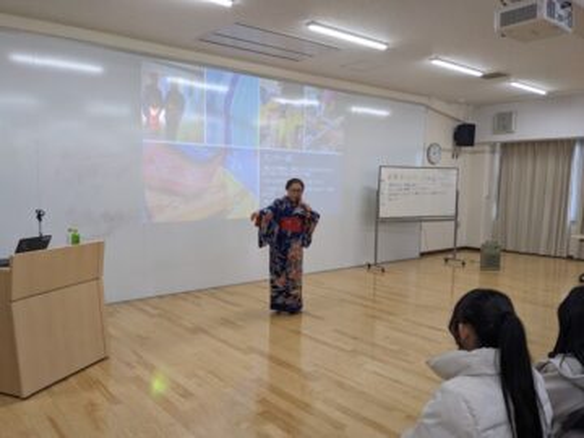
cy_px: 219
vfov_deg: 51.4
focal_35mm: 27
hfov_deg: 65.3
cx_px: 292
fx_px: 456
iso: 80
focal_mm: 4.38
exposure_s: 1/204
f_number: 1.73
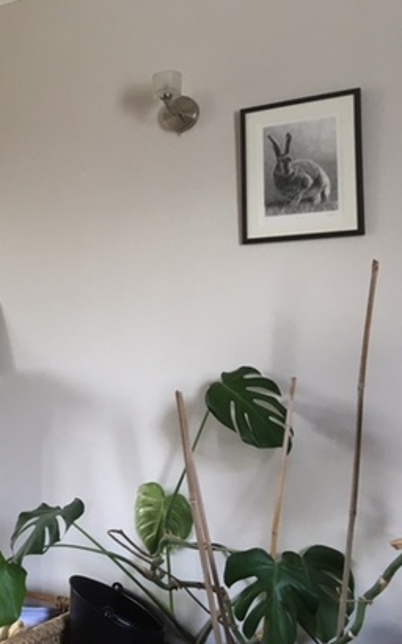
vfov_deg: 44.3
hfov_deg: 26.1
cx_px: -57
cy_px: 294
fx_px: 789
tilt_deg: +5.2
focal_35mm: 45
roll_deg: -1.5
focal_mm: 4.15
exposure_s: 1/33
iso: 80
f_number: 2.2
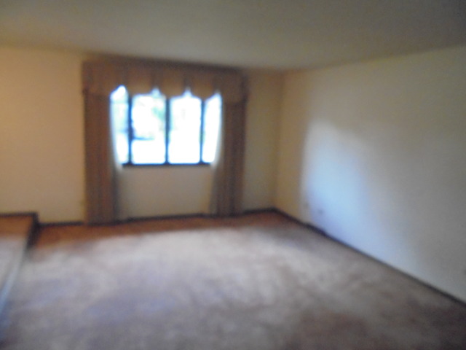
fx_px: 350
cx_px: 233
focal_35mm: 26
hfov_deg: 67.3
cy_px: 175
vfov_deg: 53.1
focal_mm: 4.6
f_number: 3.5
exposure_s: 1/80
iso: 800
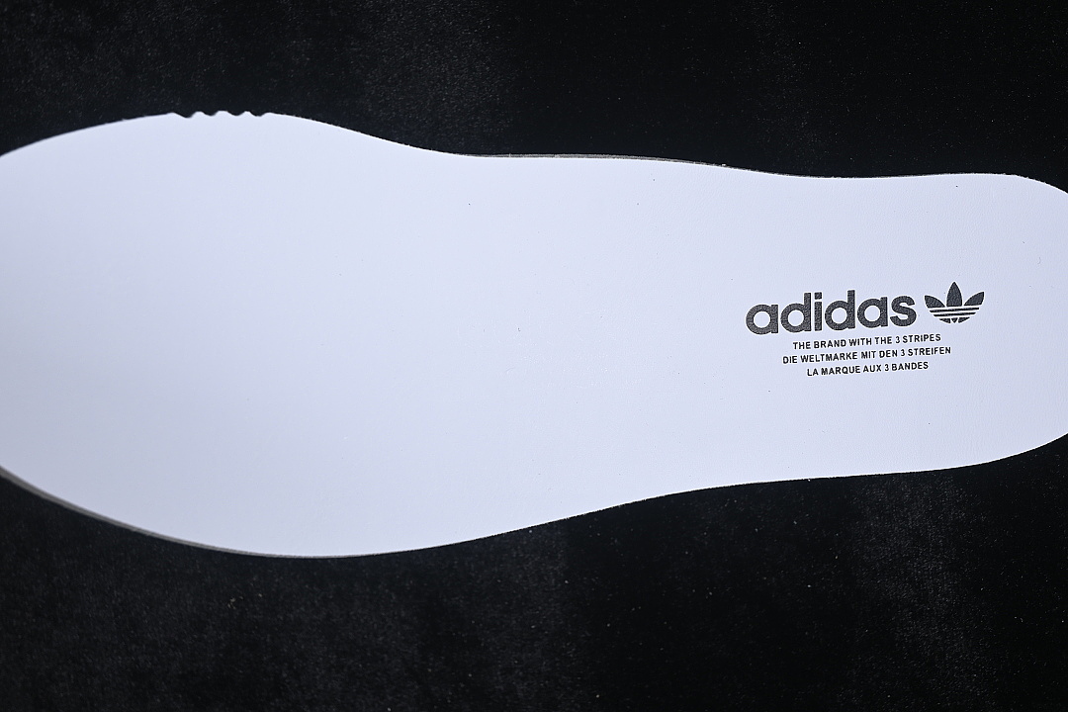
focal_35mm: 75
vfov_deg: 18.2
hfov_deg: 27.0
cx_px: 534
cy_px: 356
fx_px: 2225
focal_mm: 50
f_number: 7.1
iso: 160
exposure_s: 1/80
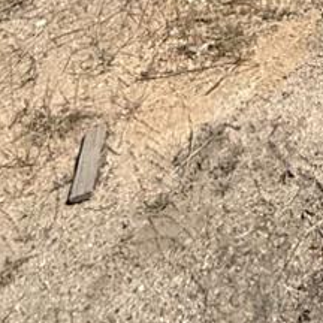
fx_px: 908
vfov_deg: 13.4
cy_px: -493
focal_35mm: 86
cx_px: 600
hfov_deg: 16.5
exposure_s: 1/2410
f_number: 2.2
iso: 50
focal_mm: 2.22
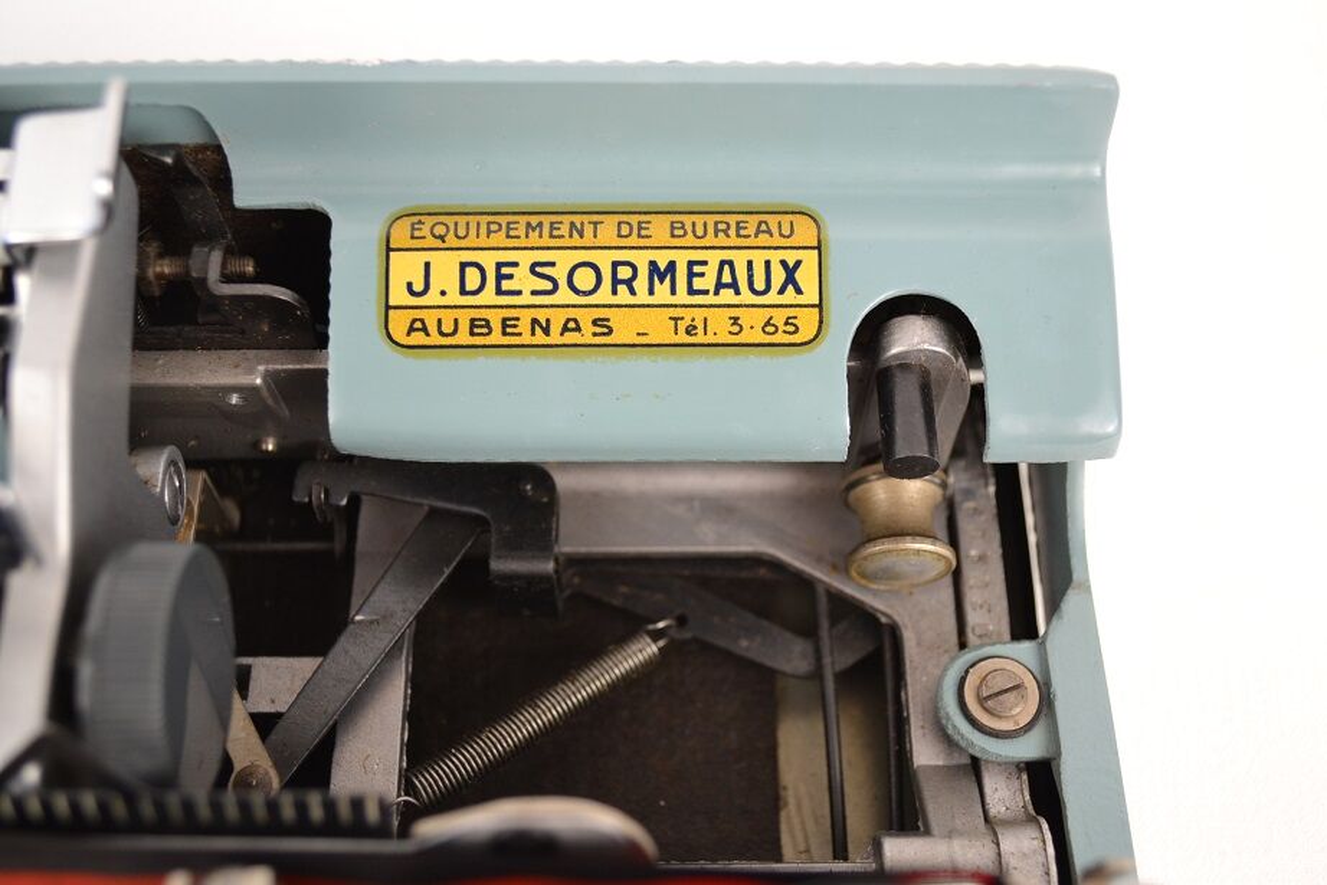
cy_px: 442
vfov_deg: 31.9
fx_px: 1548
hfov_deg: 46.4
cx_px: 664
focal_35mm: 42
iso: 400
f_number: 4.5
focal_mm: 28
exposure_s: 1/60
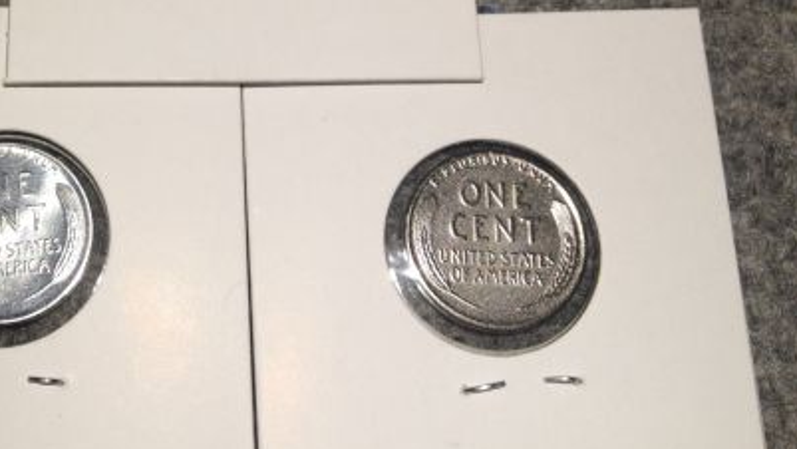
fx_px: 1205
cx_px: 213
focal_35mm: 57
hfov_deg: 35.9
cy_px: 95
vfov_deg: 20.9
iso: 64
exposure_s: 1/120
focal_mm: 4.28
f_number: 2.4
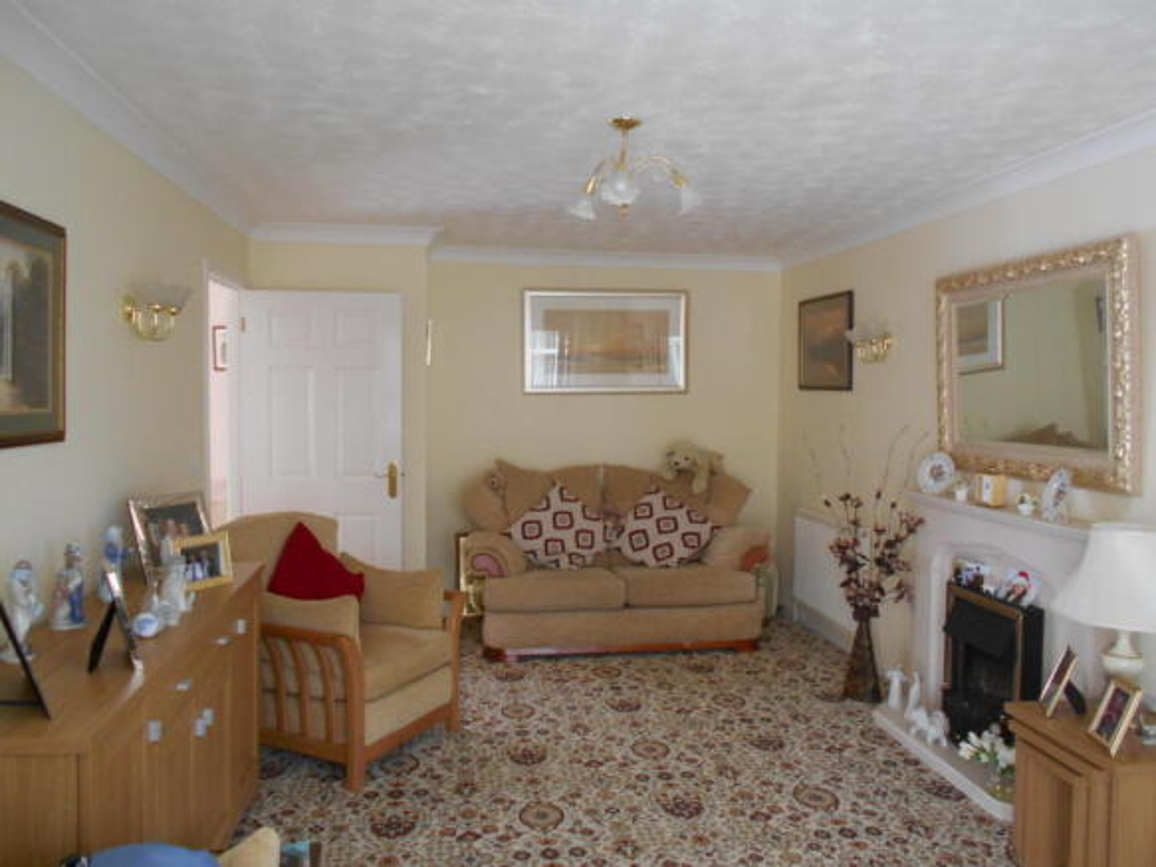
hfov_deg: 67.3
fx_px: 868
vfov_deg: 53.0
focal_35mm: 26
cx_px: 578
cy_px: 434
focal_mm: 4.6
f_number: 3.2
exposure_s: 1/30
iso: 320
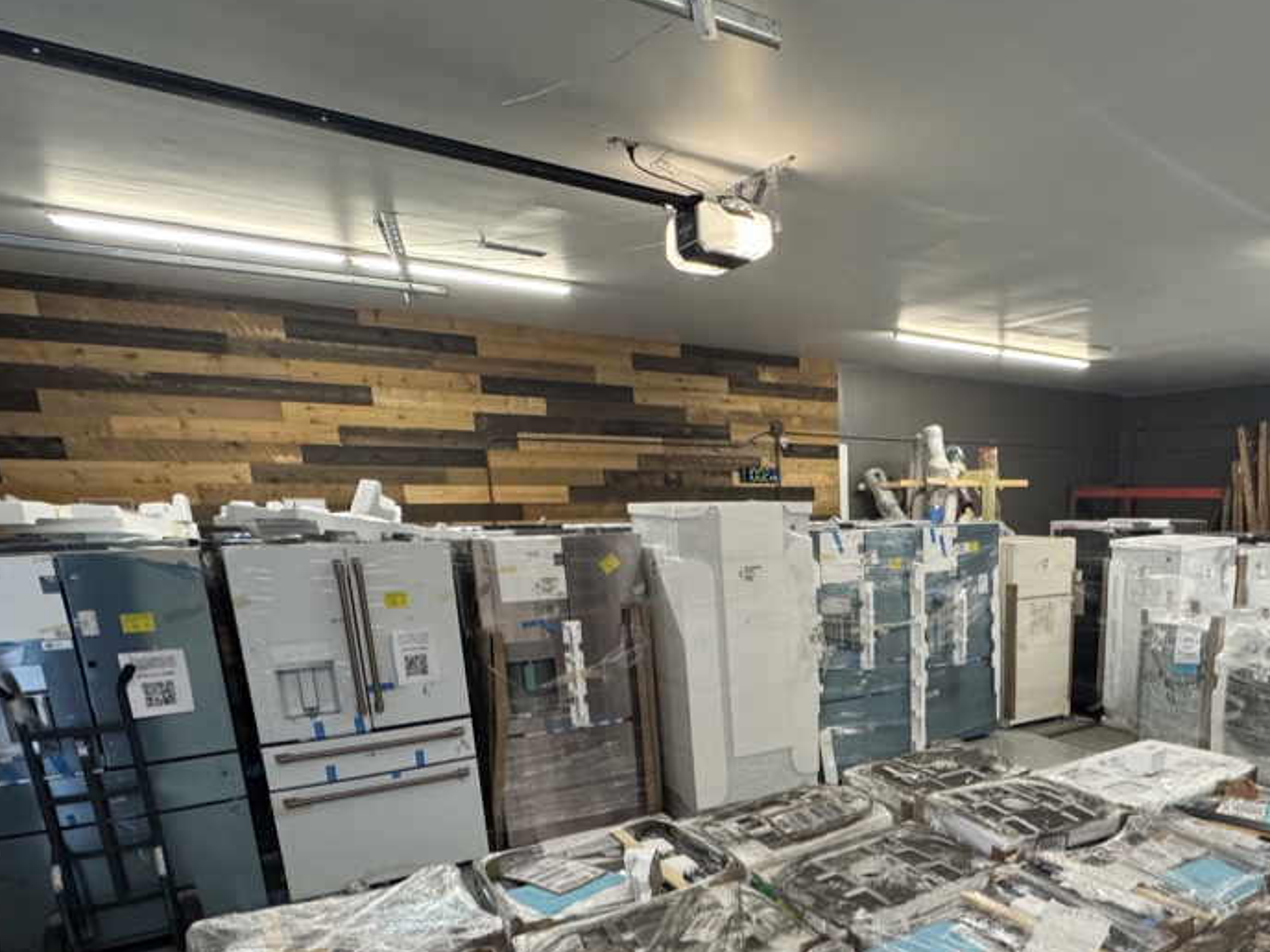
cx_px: 926
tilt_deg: -14.5
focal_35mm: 24
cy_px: 717
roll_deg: -0.5
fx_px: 881
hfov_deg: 67.8
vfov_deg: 54.1
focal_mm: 2.22
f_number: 2.2
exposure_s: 1/120
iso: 250
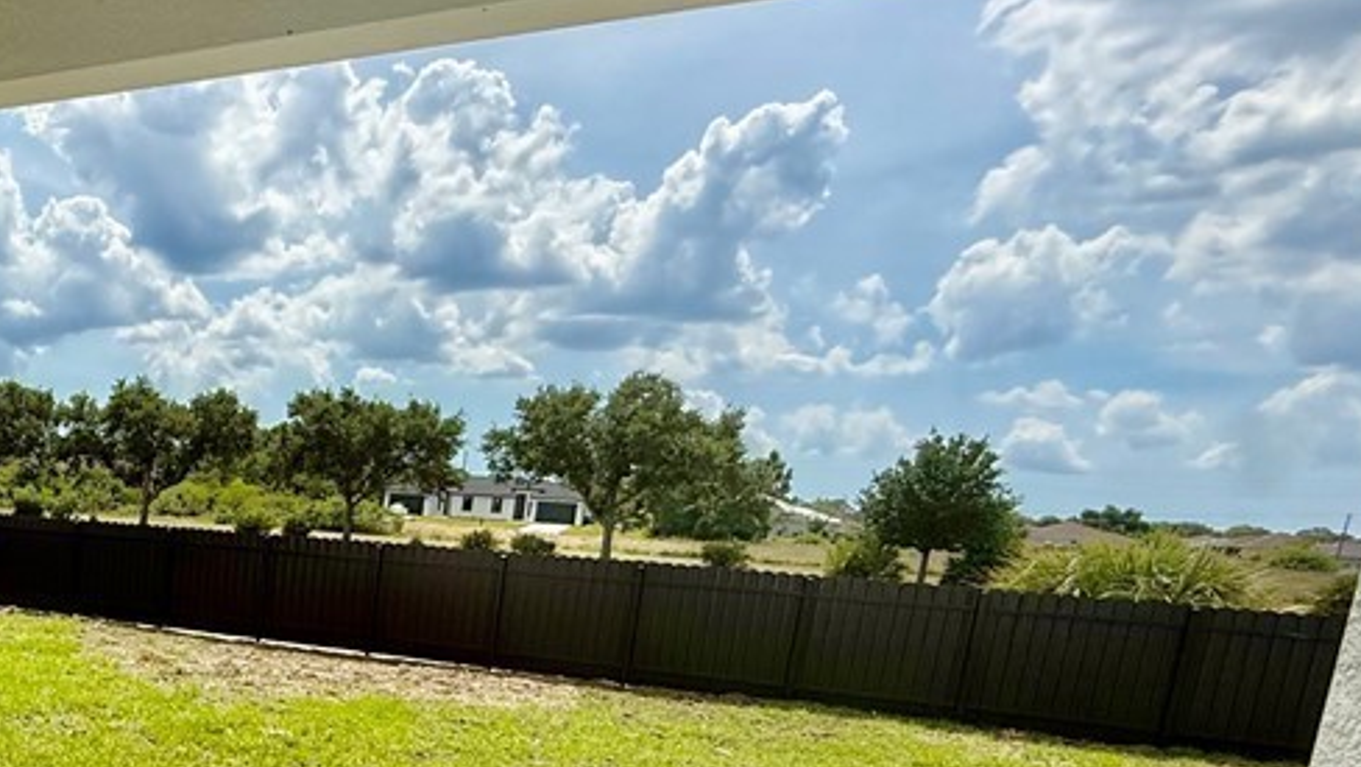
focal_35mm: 32
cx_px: 14
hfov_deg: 50.1
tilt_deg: -10.3
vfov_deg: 34.7
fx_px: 1155
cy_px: 683
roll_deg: -3.8
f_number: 2.2
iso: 50
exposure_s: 1/3125
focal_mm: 2.22
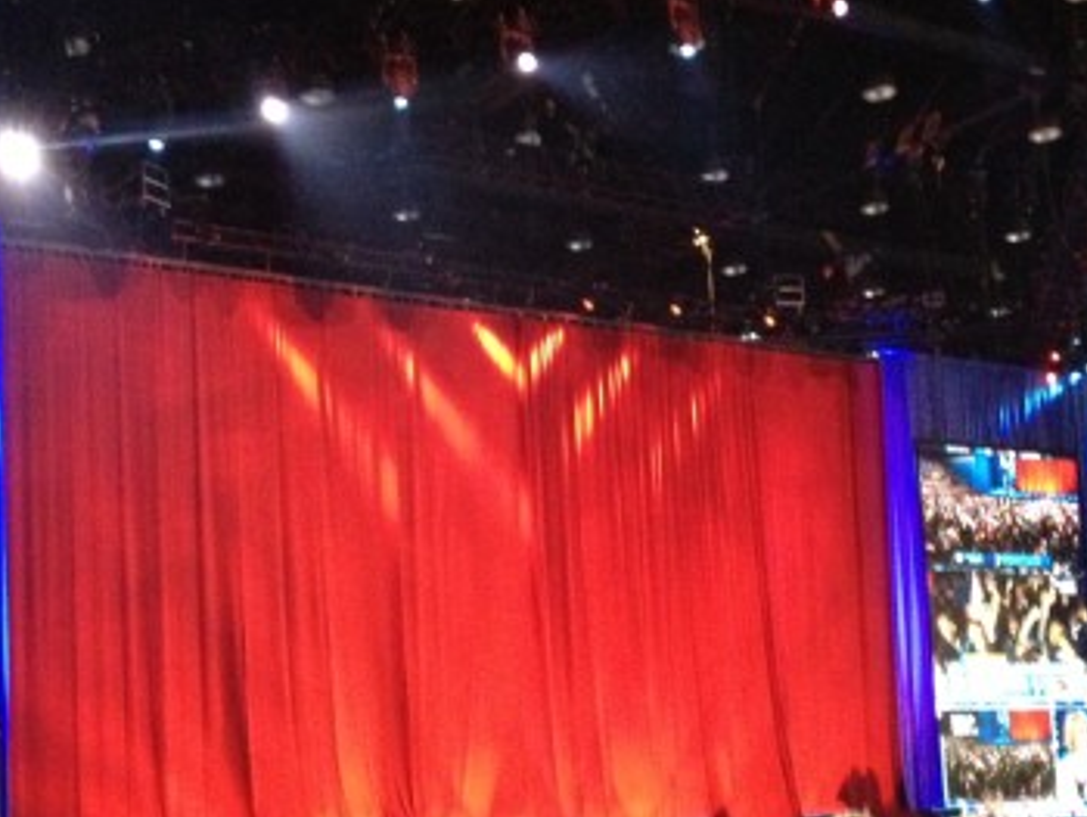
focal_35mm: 64
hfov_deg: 30.2
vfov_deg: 22.6
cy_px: 671
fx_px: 2011
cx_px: 469
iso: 640
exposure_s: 1/15
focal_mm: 4.28
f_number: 2.4
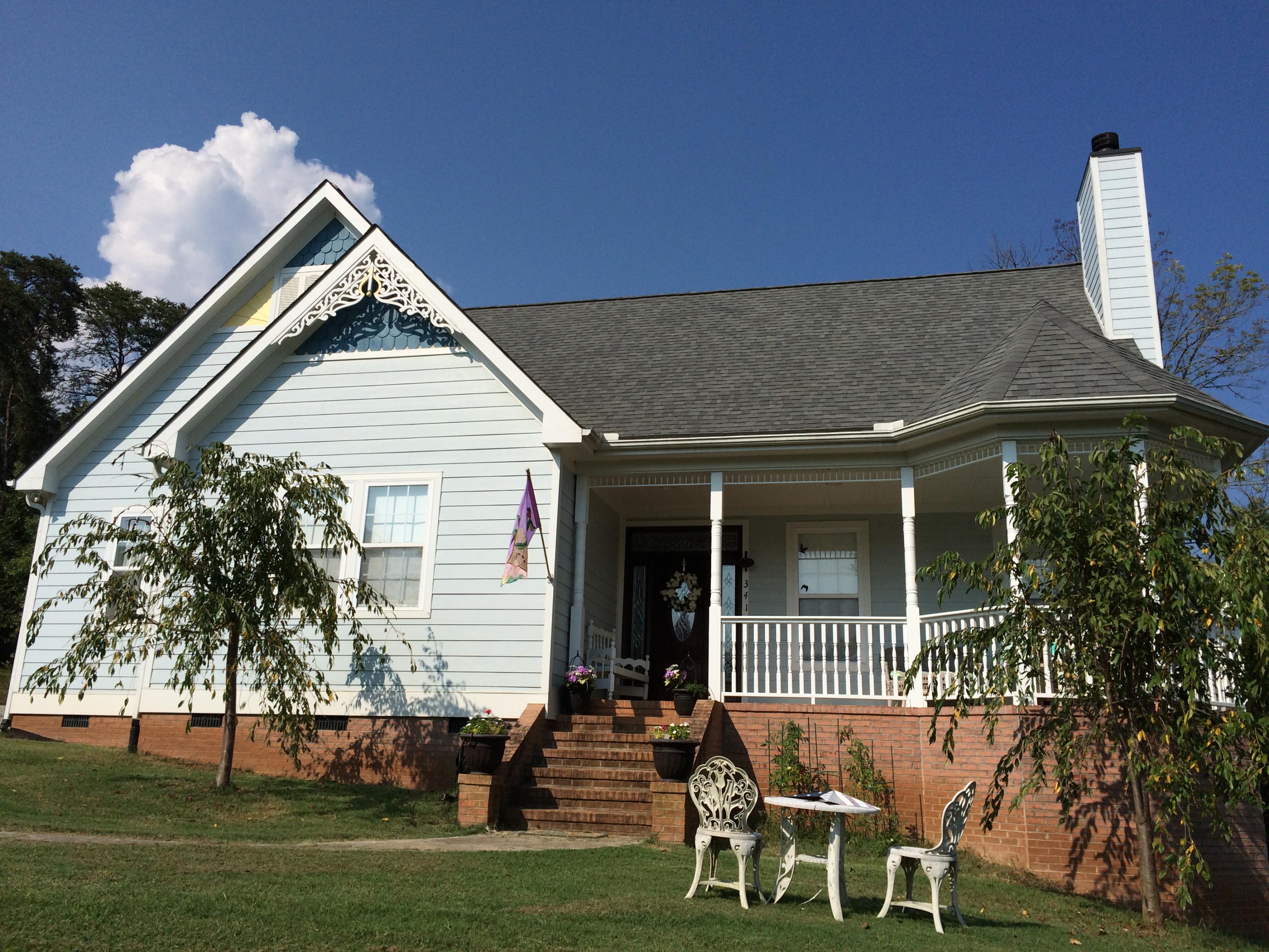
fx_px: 1063
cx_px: 634
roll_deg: -0.3
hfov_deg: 61.7
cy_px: 476
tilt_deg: +15.8
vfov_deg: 48.2
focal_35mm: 29
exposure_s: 1/5128
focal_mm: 4.15
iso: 32
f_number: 2.2
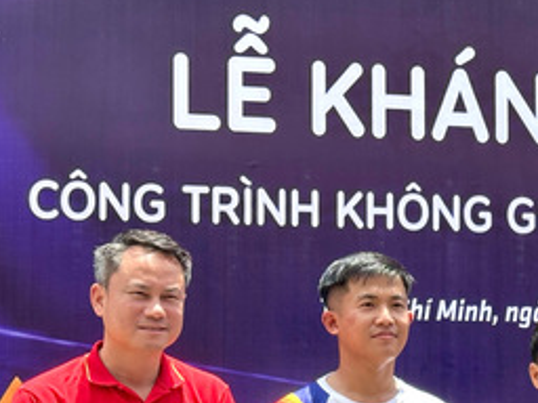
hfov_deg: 14.0
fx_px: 2098
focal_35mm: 135
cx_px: 723
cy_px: 521
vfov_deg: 10.7
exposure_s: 1/1185
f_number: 1.78
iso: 64
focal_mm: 6.86
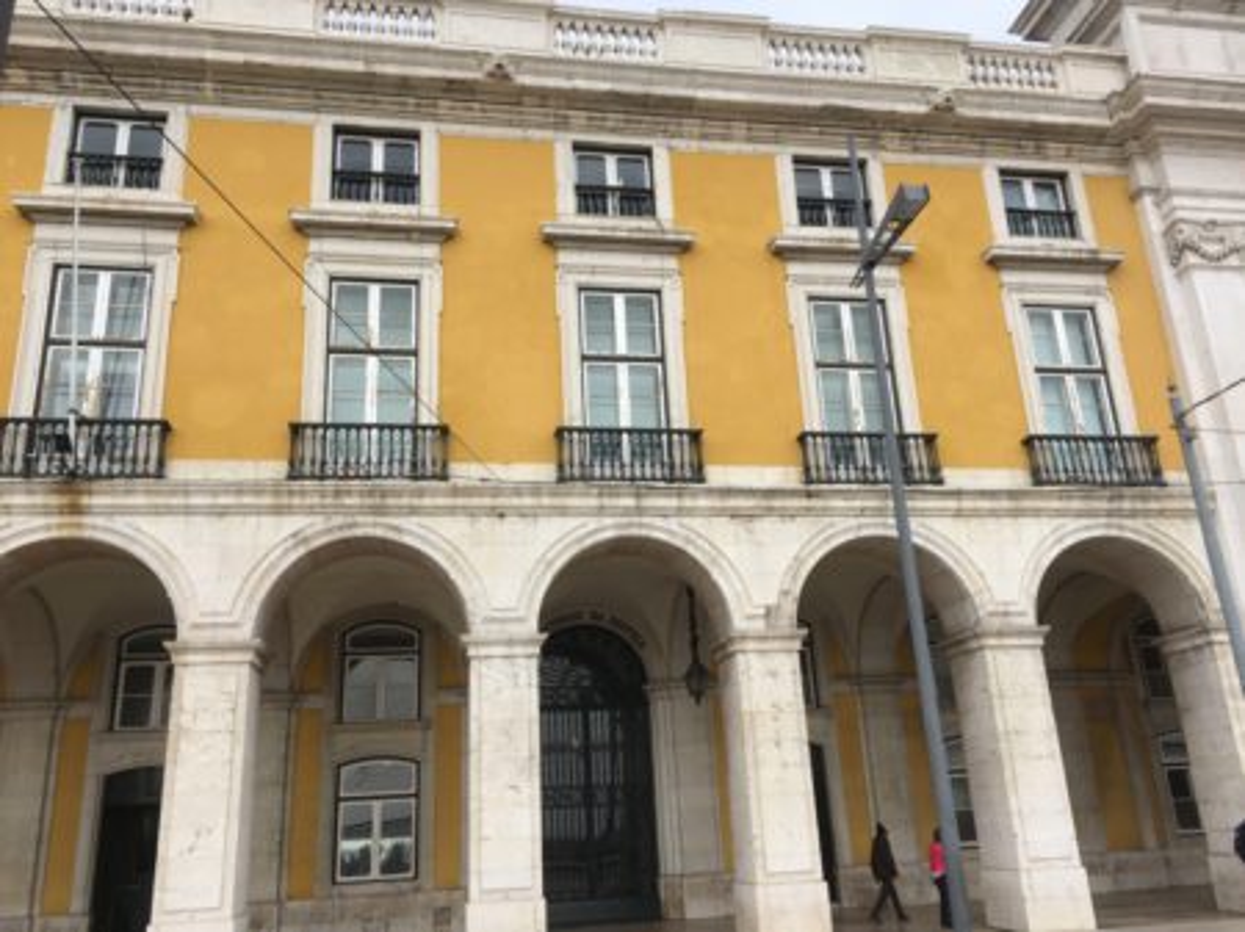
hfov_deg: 61.7
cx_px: 622
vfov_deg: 48.2
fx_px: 1042
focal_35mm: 29
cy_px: 466
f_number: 2.2
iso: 25
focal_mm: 4.15
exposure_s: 1/1054
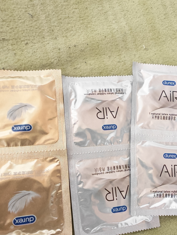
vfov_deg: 57.9
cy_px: 141
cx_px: 89
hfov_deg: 45.5
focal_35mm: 31
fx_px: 211
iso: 500
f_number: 2
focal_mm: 1.82
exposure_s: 1/25
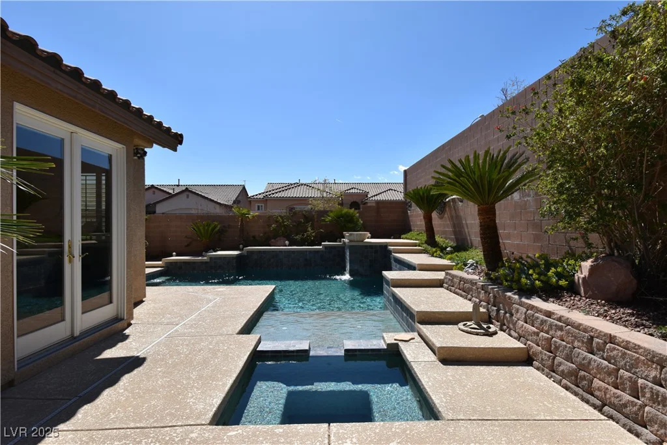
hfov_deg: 85.4
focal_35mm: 20
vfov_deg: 63.2
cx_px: 334
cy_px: 222
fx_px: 361
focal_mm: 13
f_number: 10
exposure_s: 1/400
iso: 200
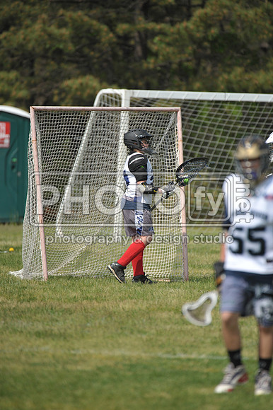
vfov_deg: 5.2
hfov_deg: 3.4
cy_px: 205
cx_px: 136
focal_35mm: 400
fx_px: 4555
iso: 640
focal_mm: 400
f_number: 4
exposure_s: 1/4000
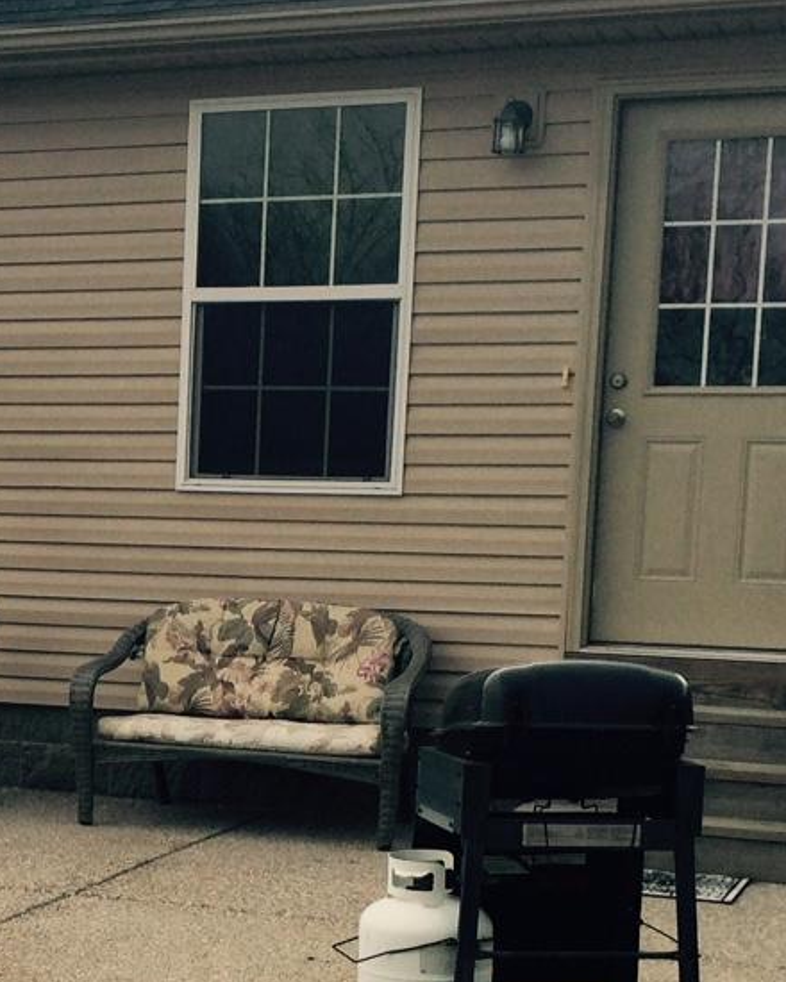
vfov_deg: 22.4
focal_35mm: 84
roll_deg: +0.6
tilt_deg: -7.8
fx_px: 2443
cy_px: 796
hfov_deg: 17.5
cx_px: -118
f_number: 2.2
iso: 32
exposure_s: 1/1414
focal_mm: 4.15
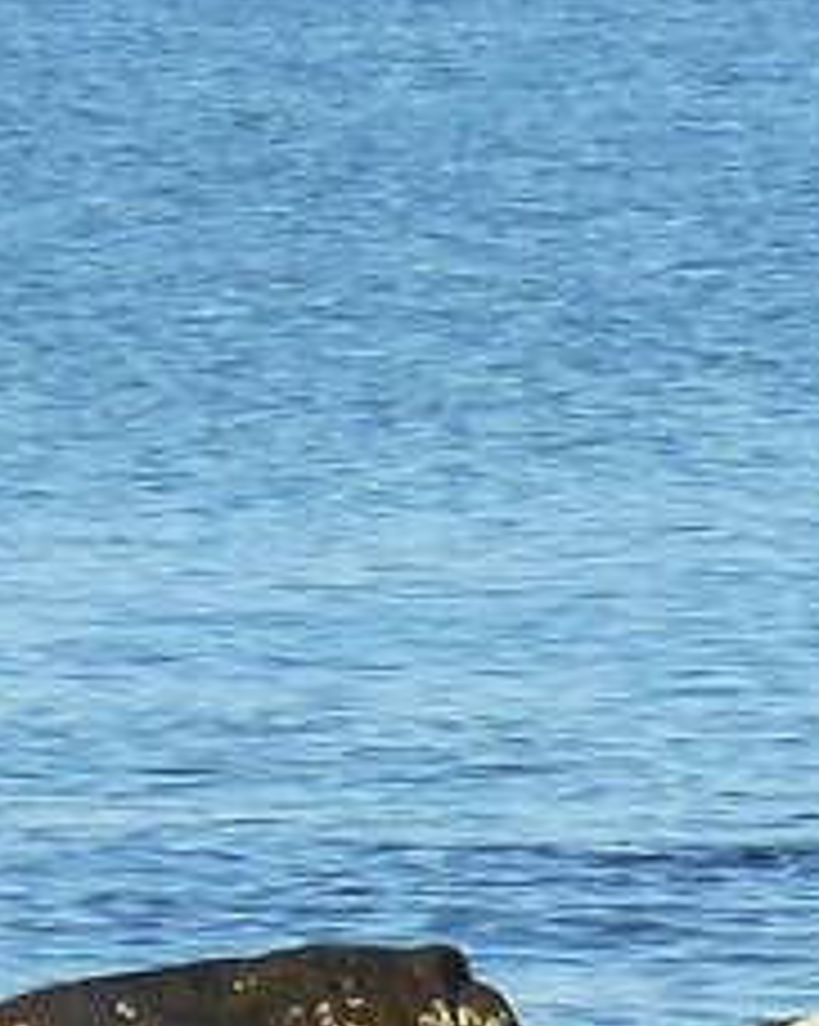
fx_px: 25576
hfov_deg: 1.8
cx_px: 3258
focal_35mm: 843
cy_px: 2578
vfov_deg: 2.3
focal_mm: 17.1
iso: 100
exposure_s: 1/320
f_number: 4.7
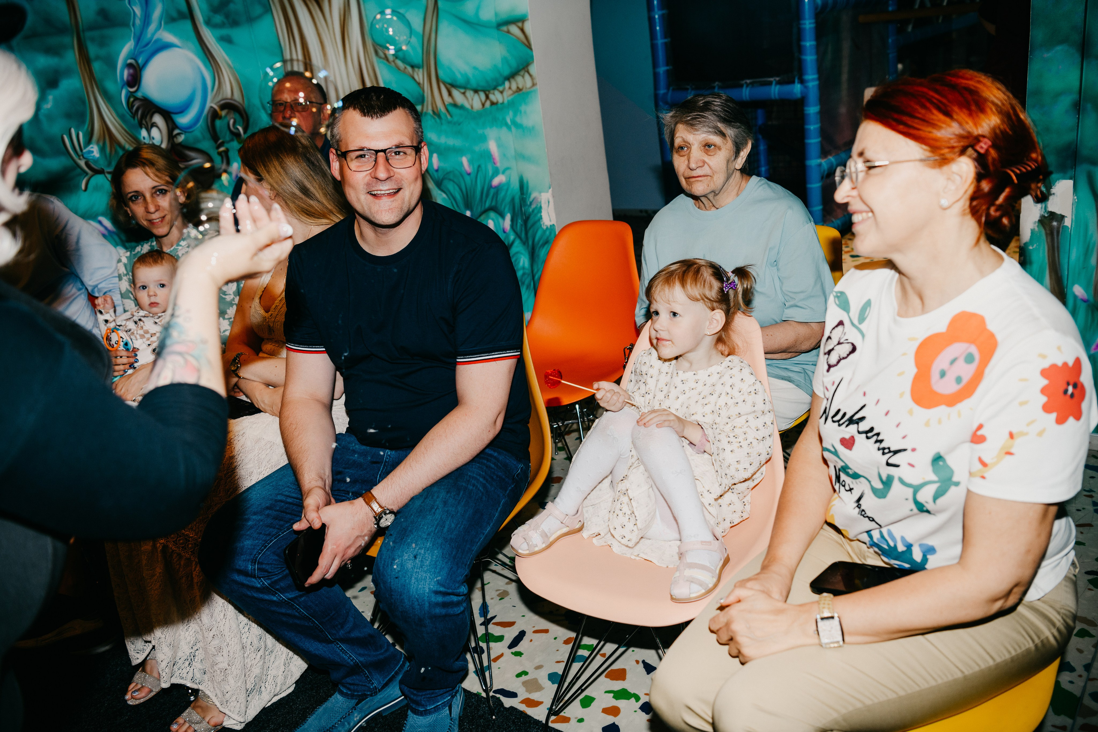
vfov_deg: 41.1
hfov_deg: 58.7
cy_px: 366
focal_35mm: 32
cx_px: 549
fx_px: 976
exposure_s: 1/160
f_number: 3.5
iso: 160
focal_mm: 32
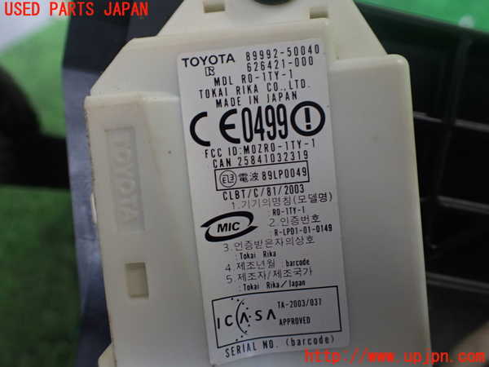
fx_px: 424
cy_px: 184
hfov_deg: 60.0
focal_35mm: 30
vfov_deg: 46.8
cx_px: 244
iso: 320
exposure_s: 1/125
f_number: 2.3
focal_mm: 5.4
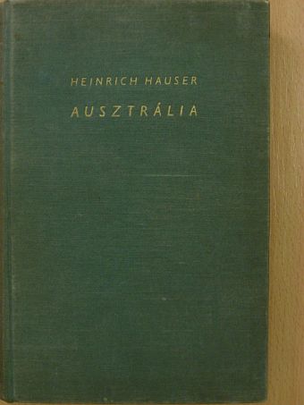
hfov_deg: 23.3
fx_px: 737
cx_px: 152
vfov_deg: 30.7
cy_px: 202
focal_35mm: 63
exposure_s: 1/22.2
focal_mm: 10.5
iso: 200
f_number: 3.5
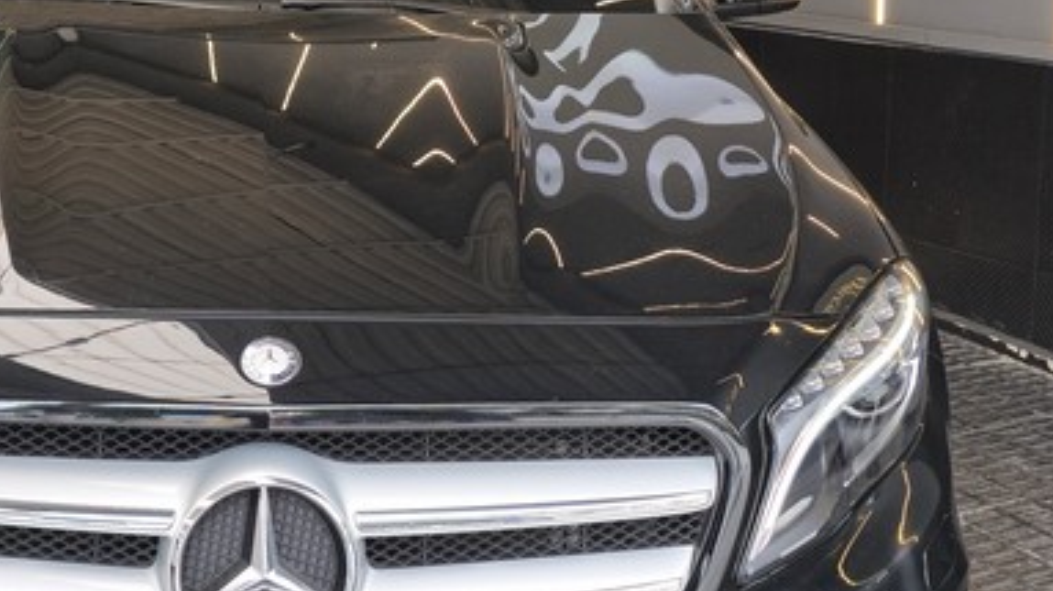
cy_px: 126
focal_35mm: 67
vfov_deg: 17.8
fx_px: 1870
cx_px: 374
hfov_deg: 31.3
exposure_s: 1/200
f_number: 1.7
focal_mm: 6.3
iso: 20
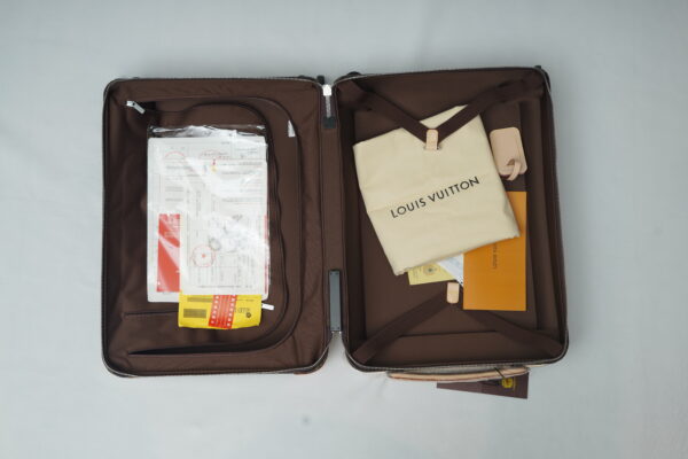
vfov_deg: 27.0
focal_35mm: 50
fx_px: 955
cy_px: 230
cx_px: 344
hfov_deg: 39.6
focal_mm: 50
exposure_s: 1/200
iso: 400
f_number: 6.3
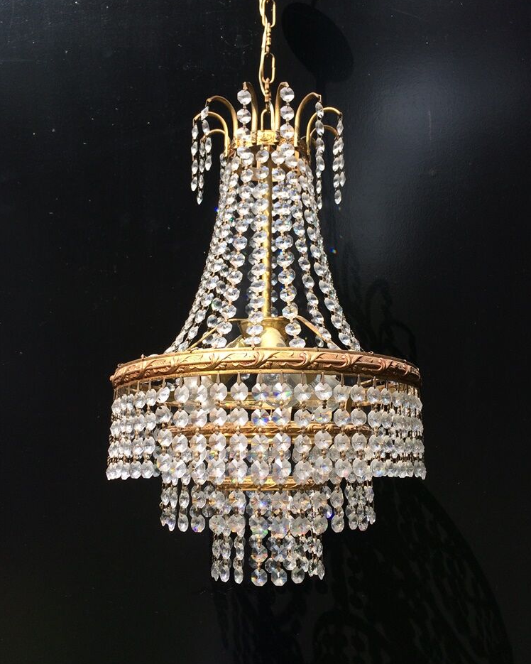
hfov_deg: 47.1
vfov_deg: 57.2
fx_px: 609
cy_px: 320
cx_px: 260
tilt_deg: +8.7
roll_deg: +2.1
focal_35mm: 31
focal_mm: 4.15
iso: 32
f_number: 2.2
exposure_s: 1/604
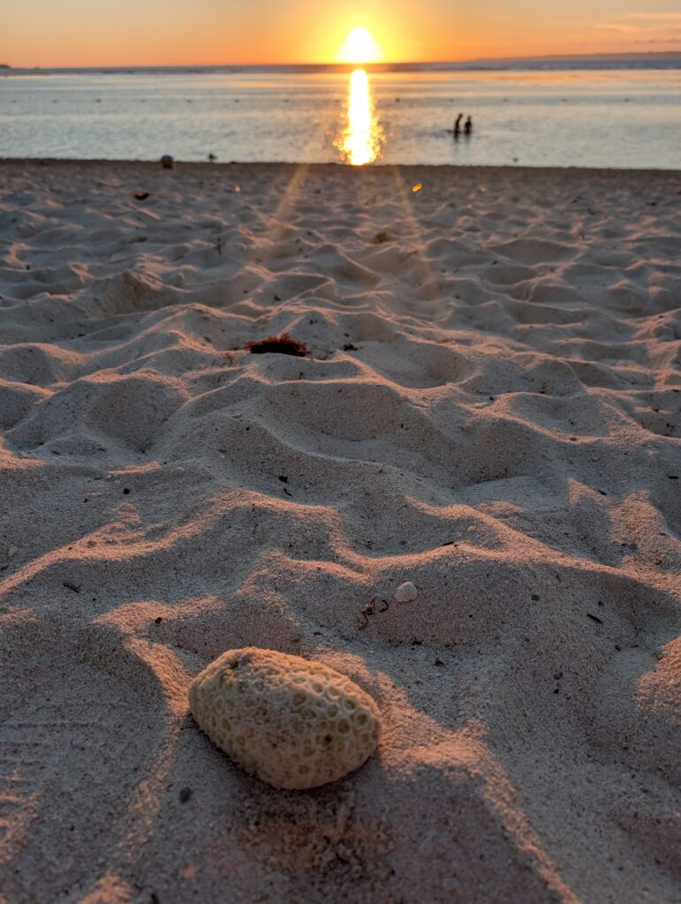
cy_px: 452
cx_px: 340
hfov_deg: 56.9
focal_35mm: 24
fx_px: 628
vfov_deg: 71.5
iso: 25
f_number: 1.68
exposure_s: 1/858
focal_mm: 6.9
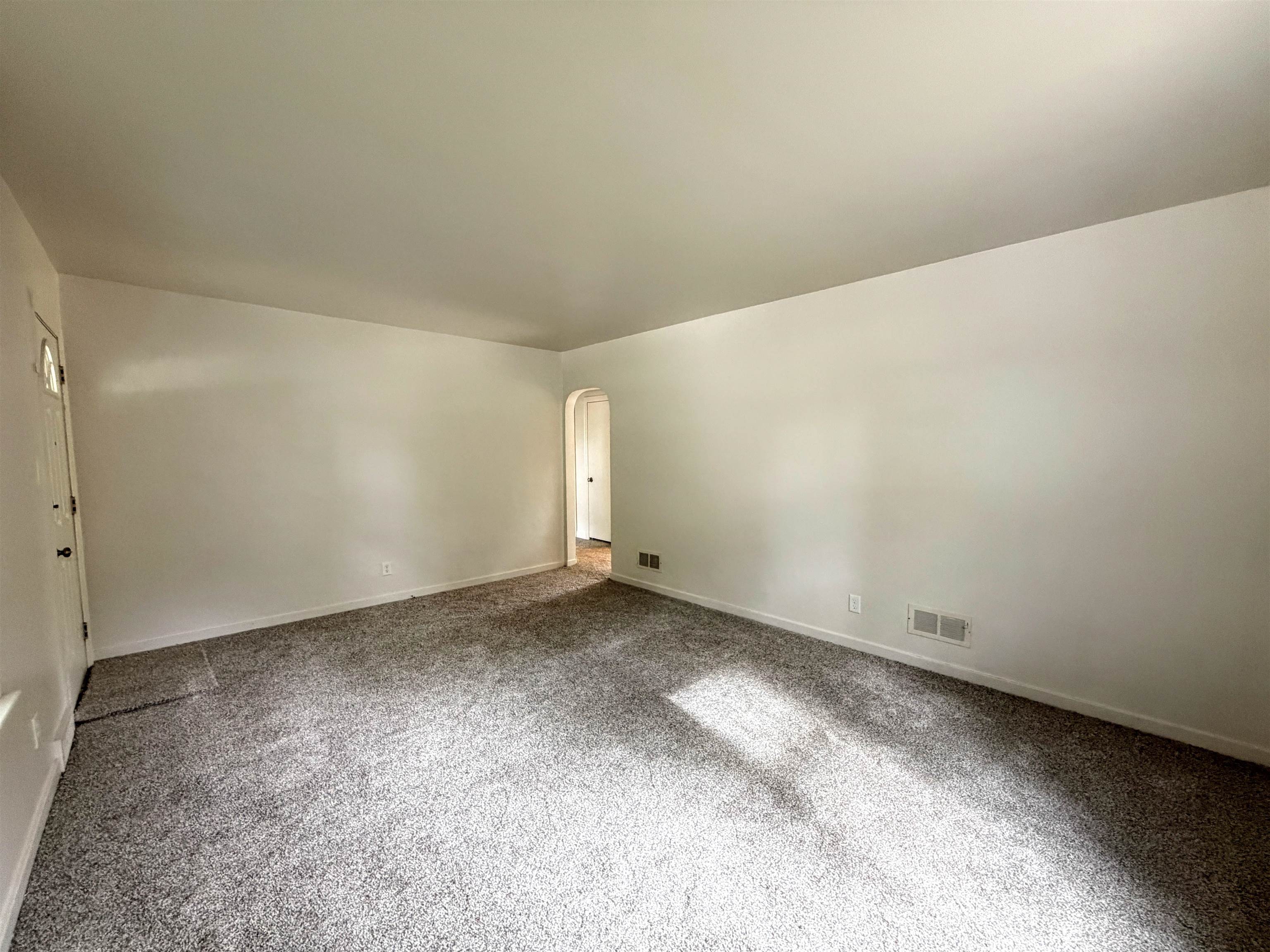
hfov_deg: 102.1
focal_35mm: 14
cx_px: 635
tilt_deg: -3.7
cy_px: 476
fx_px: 514
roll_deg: +0.8
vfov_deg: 85.7
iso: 320
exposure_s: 1/60
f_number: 2.2
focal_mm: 2.22
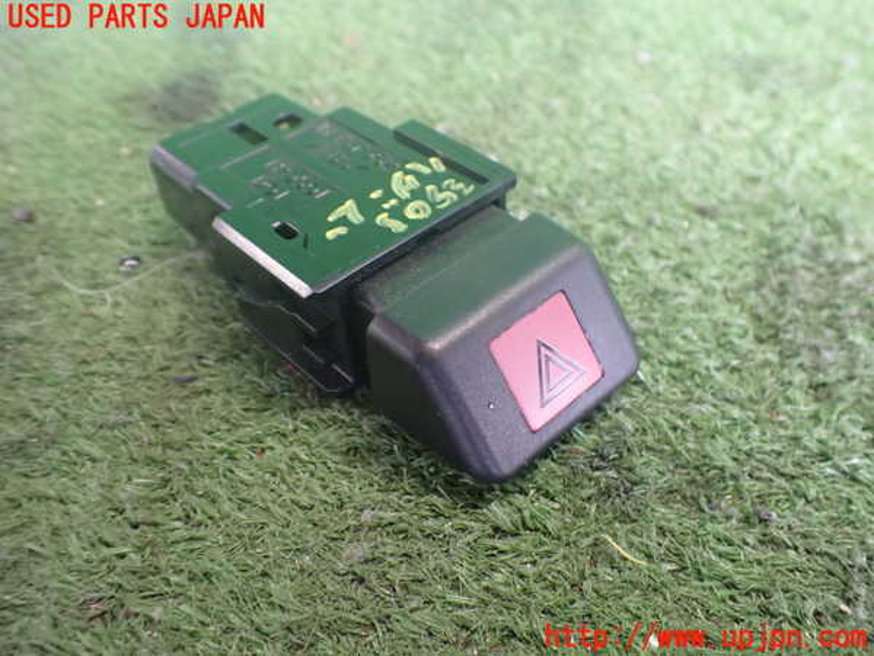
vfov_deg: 46.8
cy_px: 328
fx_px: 757
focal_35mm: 30
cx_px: 437
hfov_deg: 60.0
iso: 800
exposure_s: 1/50
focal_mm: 5.4
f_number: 2.3
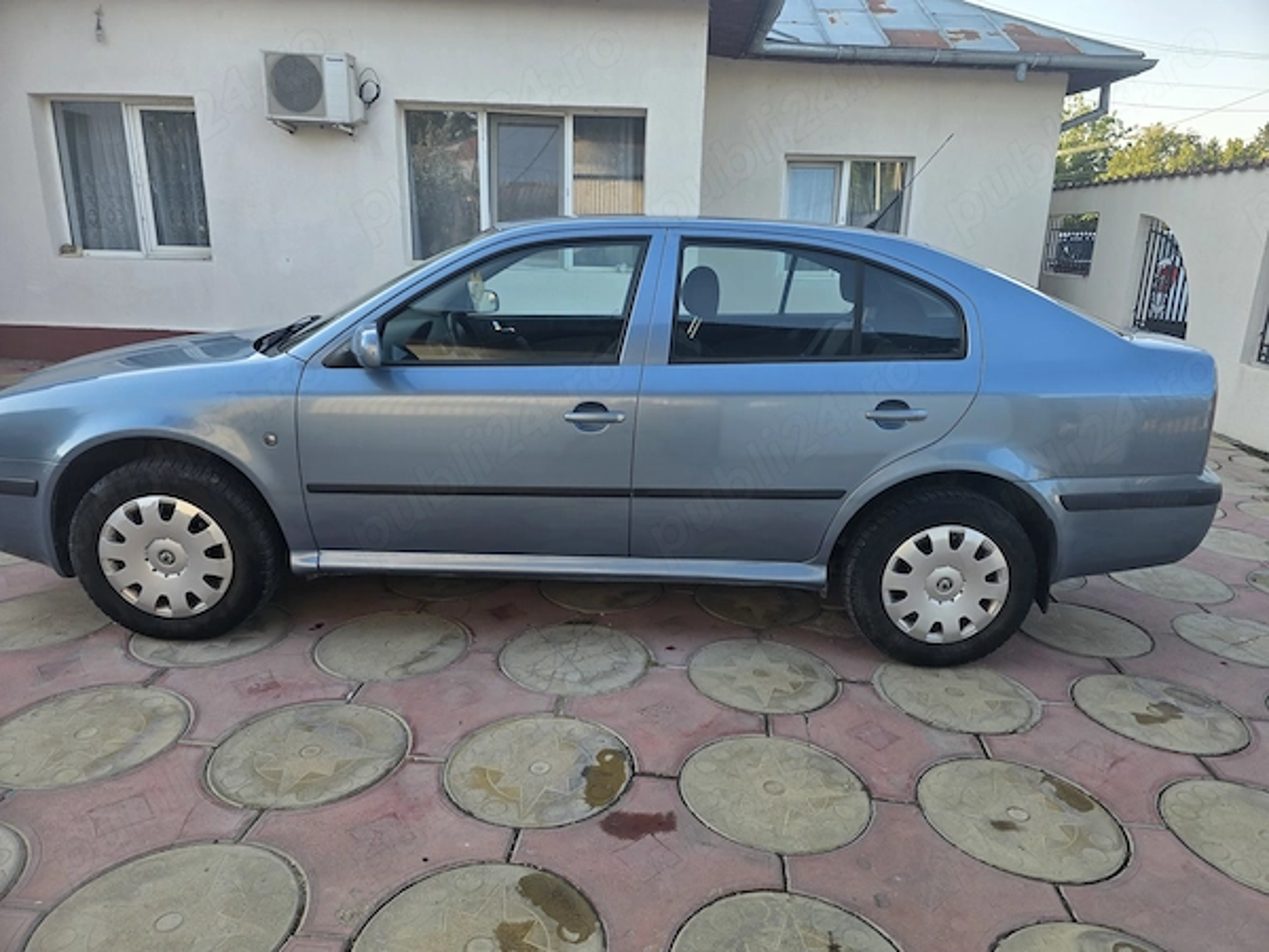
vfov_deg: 58.9
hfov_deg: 73.9
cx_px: 634
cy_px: 476
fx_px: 843
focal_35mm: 23
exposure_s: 1/359
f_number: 1.7
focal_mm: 6.3
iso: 50
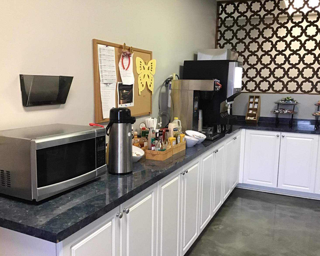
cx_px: 157
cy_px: 130
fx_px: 313
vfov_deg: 44.6
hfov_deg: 54.2
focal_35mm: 33
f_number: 2.4
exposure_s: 1/30
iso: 125
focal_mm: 3.3
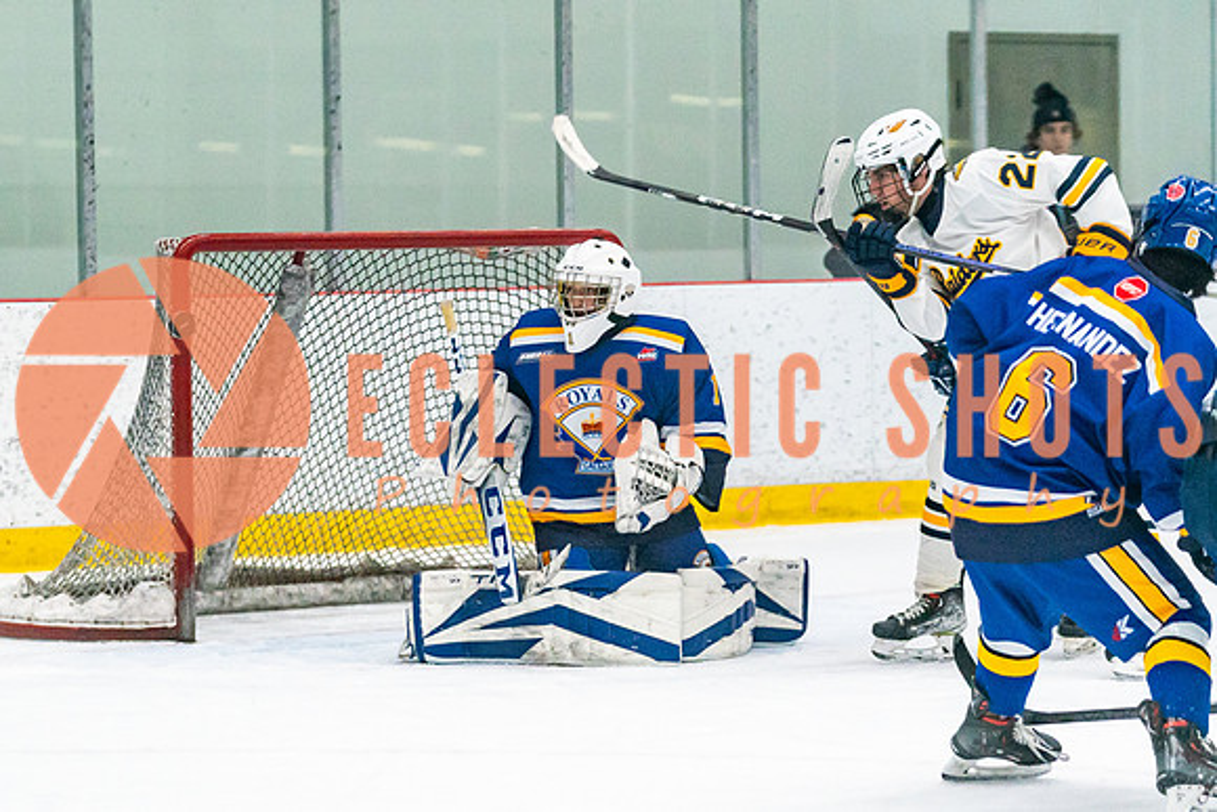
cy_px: 630
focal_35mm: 176
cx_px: 498
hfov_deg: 11.6
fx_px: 5965
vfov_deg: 7.8
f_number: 2.8
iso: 3200
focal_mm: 100
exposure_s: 1/1250
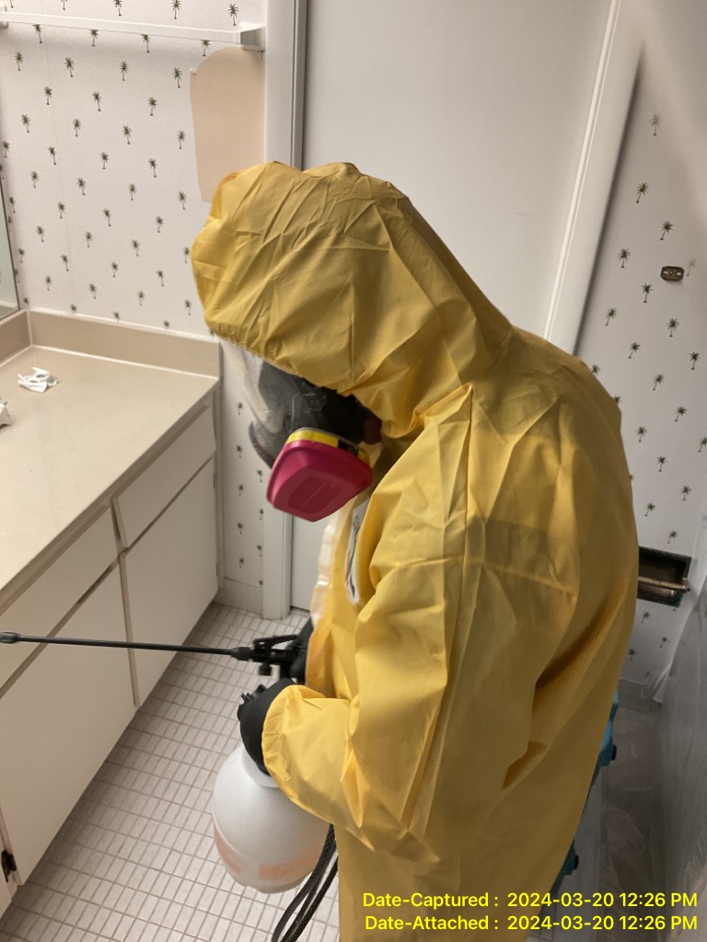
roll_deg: -3.6
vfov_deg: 61.7
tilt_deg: -30.7
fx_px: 790
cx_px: 354
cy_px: 471
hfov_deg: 48.2
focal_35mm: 29
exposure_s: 1/50
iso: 80
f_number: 1.8
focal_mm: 3
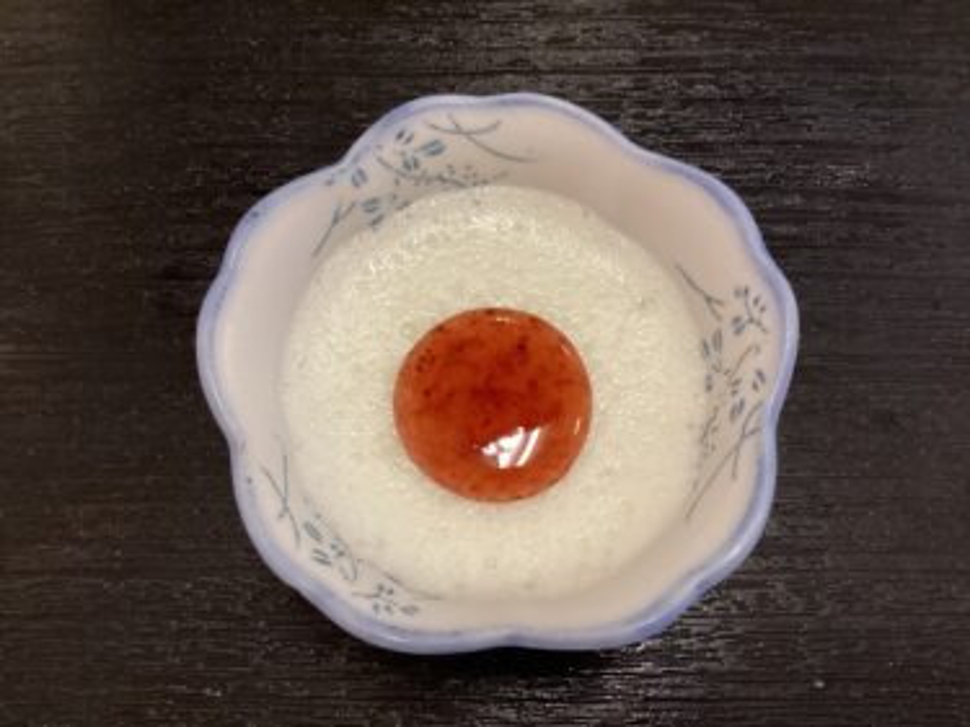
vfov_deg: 45.4
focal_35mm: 31
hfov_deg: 58.4
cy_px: 364
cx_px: 485
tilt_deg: -71.7
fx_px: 868
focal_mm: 3.3
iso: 250
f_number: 2.4
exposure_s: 1/60
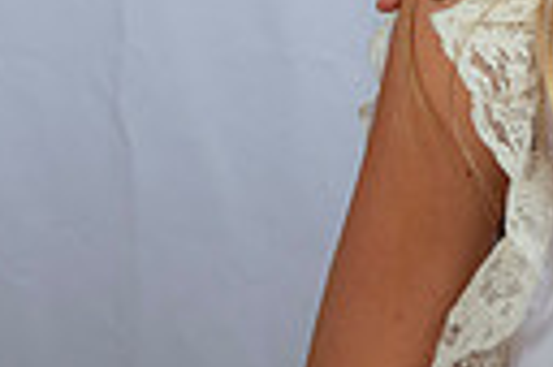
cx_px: 1188
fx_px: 4019
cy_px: -91
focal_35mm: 262
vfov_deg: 5.2
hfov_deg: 7.5
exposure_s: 1/200
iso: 320
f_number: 8
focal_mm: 58
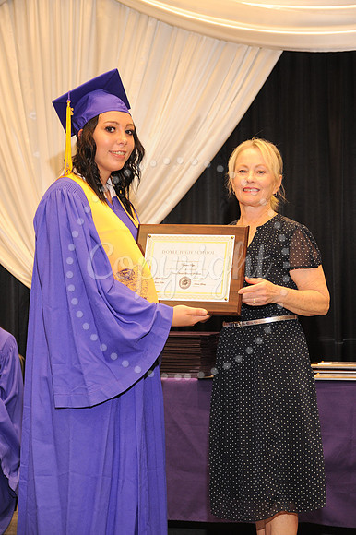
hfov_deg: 17.0
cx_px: 178
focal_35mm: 80
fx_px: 1188
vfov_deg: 25.4
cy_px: 268
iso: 1250
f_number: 5.6
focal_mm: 80
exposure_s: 1/60
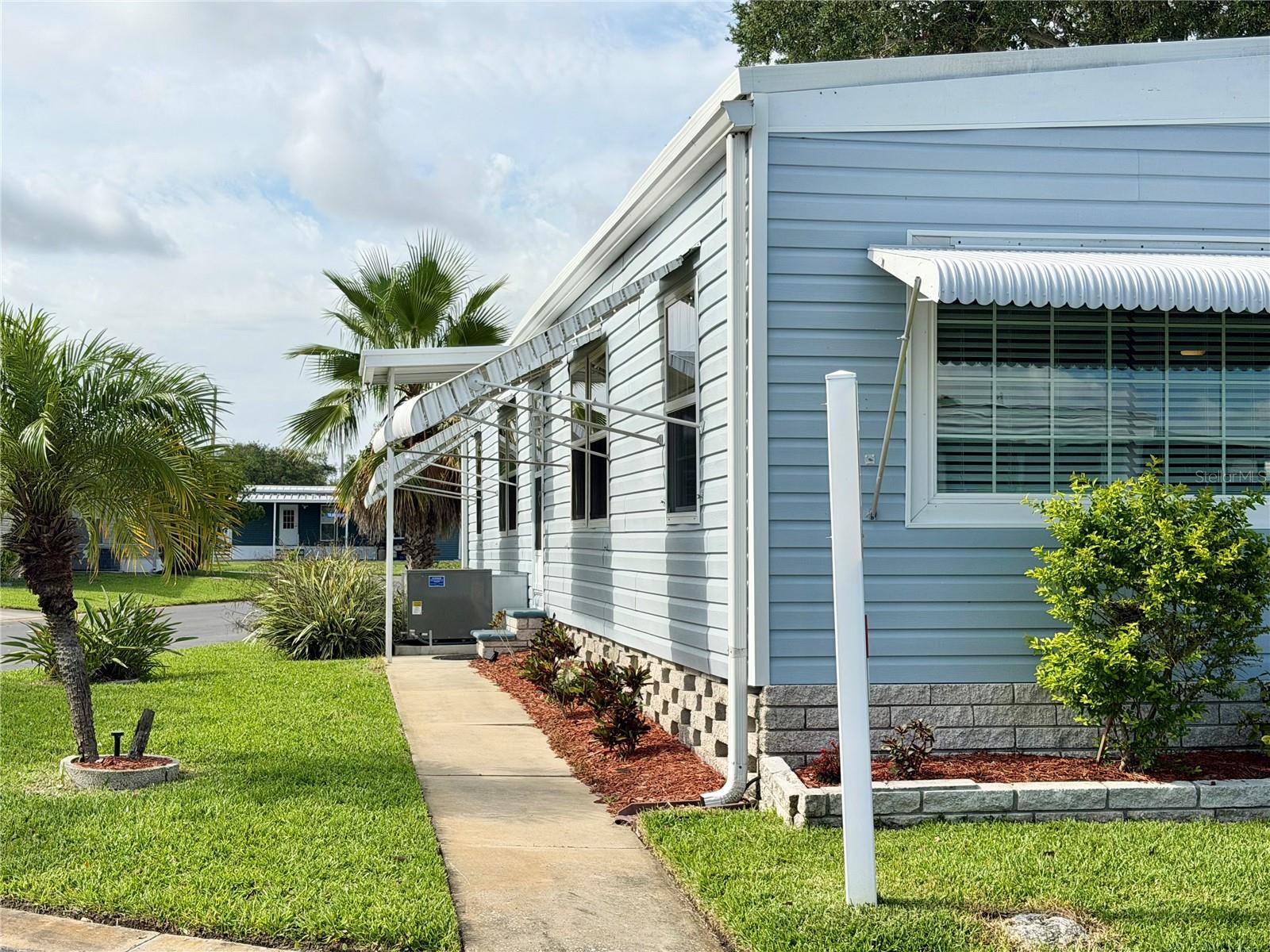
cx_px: 635
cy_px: 476
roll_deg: -0.3
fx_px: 1761
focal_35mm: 48
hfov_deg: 39.7
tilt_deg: +1.5
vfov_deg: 30.3
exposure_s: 1/6024
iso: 64
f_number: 1.78
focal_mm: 6.76
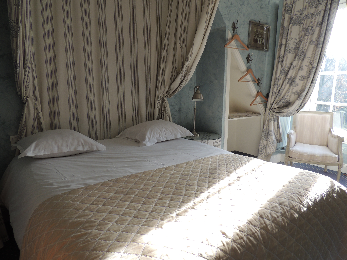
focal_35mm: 24
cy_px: 130
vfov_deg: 56.8
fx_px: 241
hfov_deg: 71.6
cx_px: 174
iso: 100
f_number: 3
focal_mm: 4.3
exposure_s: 1/80
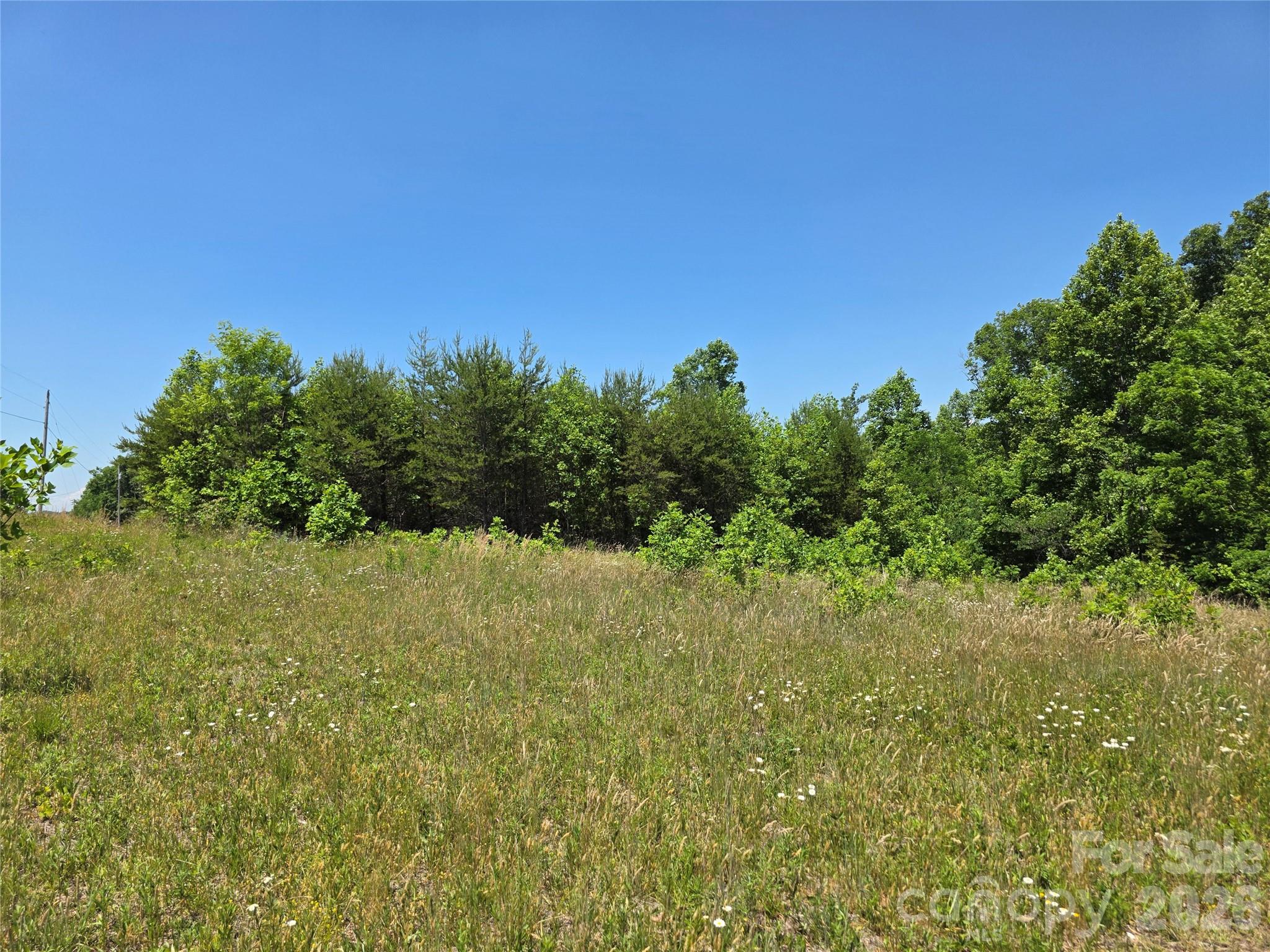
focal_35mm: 23
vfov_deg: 58.9
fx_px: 844
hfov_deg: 73.9
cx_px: 635
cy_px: 476
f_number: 1.7
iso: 80
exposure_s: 1/6355
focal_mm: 6.3
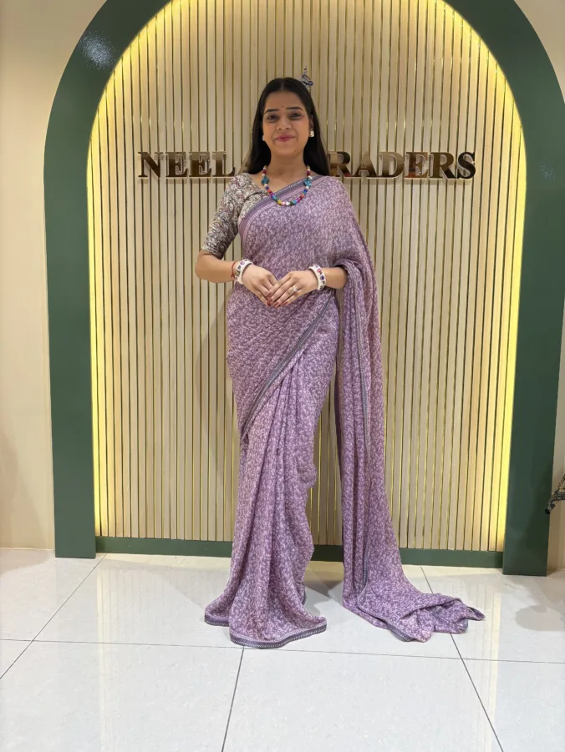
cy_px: 376
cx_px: 282
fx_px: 566
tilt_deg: -6.3
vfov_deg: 67.3
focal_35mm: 26
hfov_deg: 53.1
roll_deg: -0.7
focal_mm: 5.96
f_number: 1.6
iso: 40
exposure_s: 1/100
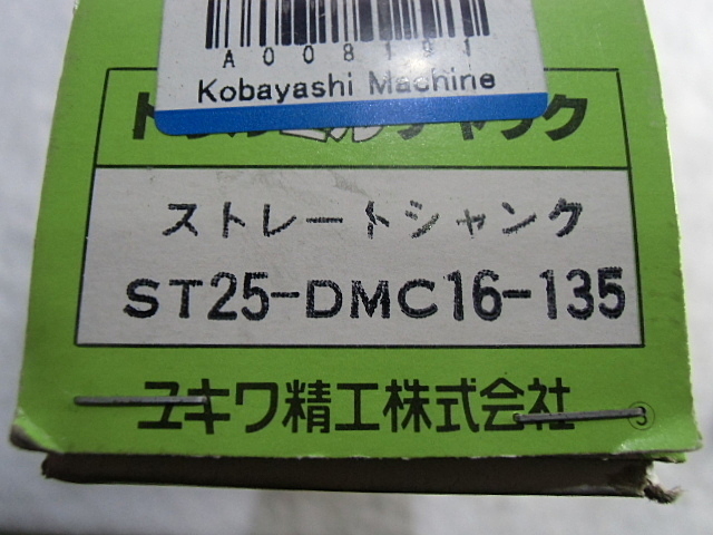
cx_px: 356
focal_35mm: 28
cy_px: 268
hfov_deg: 63.4
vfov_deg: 49.7
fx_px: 577
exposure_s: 1/80
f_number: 3.3
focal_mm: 4.87
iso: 400
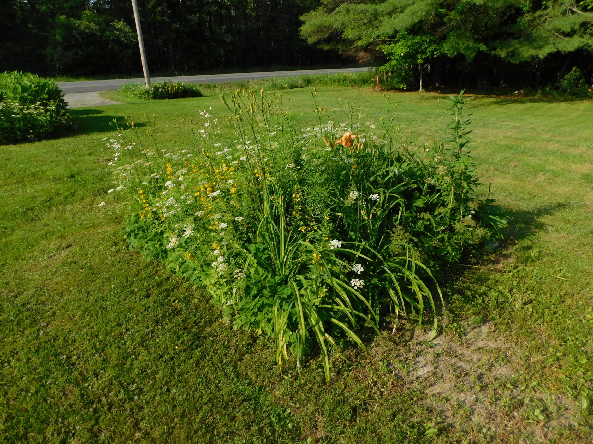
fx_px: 394
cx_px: 296
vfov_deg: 58.9
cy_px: 222
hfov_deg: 73.9
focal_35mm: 23
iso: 125
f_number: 3
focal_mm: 4
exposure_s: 1/1250
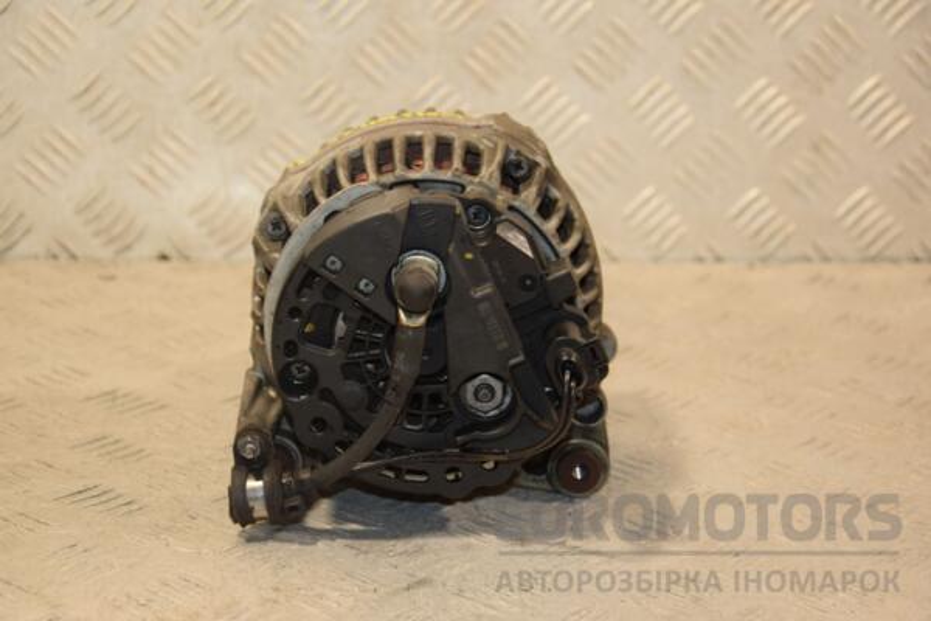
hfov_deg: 23.4
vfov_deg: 15.7
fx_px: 2250
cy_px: 310
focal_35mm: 87
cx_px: 466
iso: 800
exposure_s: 1/160
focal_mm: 58
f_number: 5
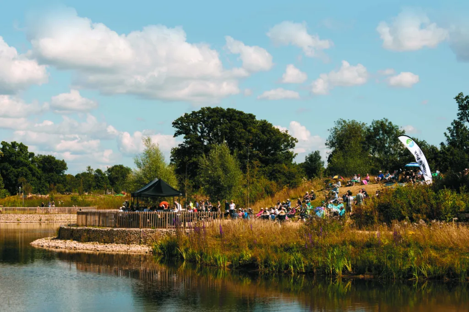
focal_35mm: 70
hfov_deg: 28.9
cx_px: 234
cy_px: 156
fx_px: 911
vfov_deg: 19.4
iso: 125
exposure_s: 1/640
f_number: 7.1
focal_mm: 70
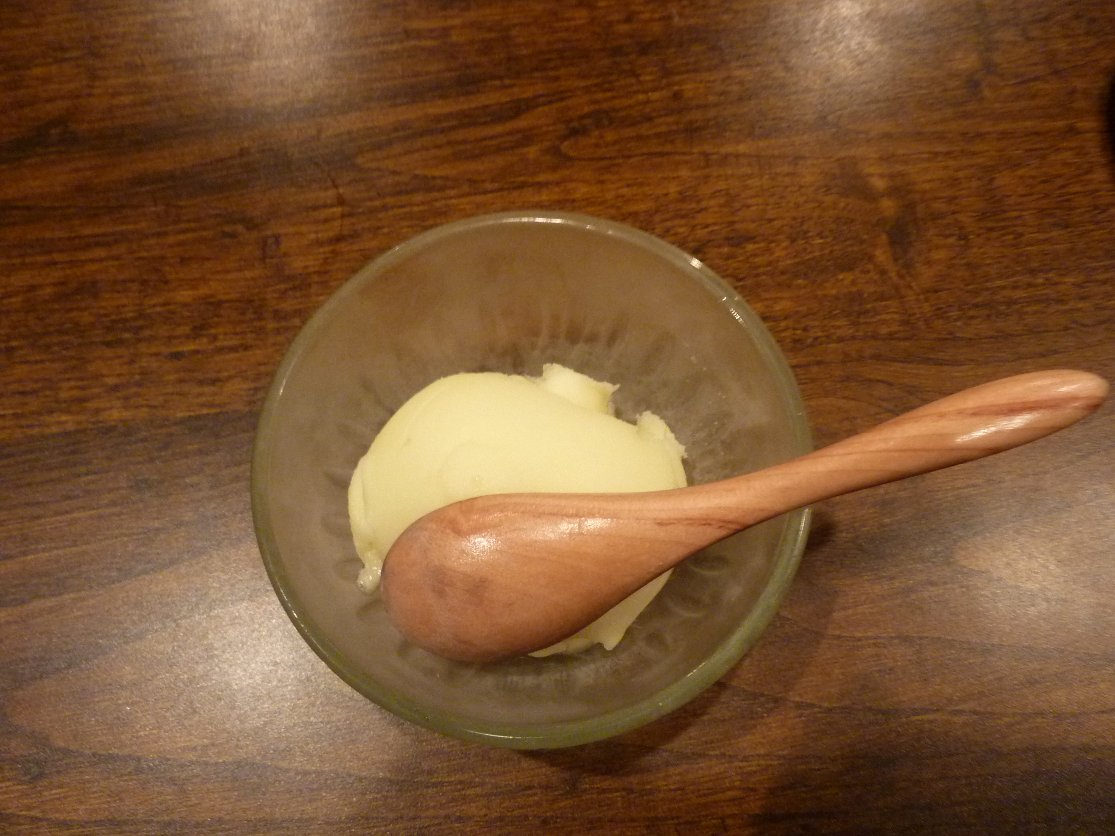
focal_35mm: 25
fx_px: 805
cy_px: 418
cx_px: 558
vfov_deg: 54.9
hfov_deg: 69.4
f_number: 3.3
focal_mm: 4.1
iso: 400
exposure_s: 1/15
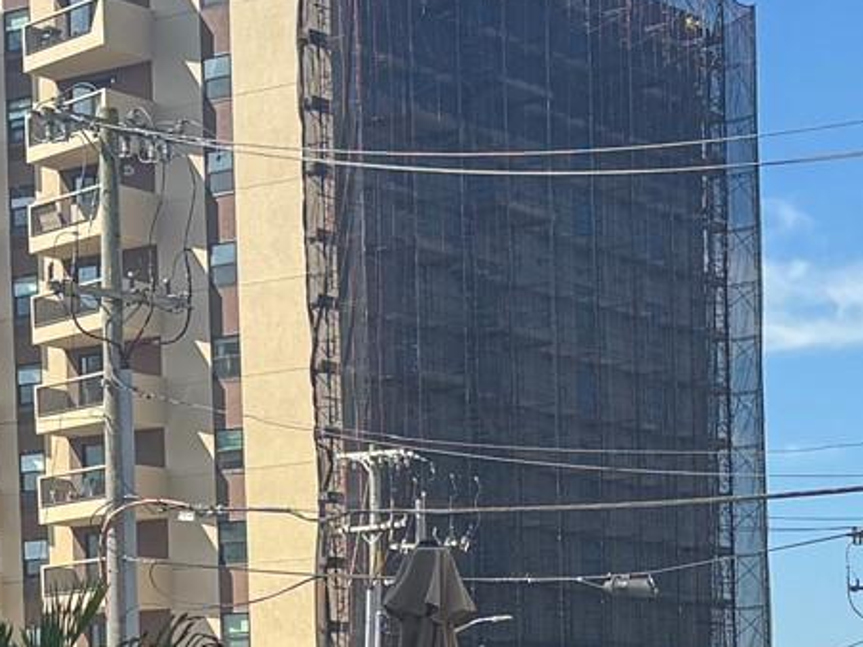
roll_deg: +1.5
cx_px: 662
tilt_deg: -2.1
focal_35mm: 118
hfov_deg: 16.6
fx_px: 2941
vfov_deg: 12.0
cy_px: 970
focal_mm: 5.96
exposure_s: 1/1984
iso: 50
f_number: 1.6
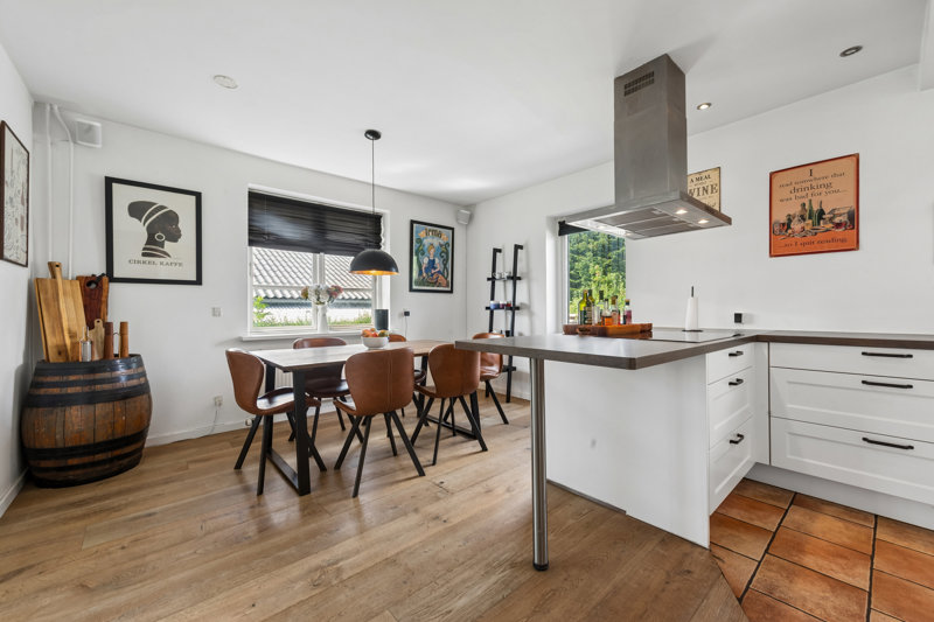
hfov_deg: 104.3
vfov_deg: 81.2
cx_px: 467
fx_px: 363
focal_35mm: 14
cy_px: 311
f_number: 11
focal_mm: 14
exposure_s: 1/6
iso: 200
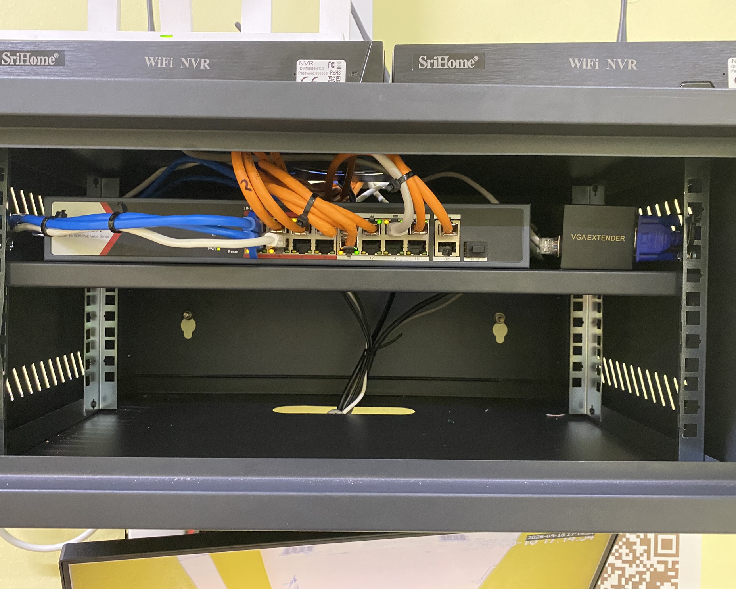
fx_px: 610
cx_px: 344
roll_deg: -1.7
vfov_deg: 51.5
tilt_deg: +1.0
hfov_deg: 62.1
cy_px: 292
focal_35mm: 28
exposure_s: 1/33
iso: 500
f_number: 1.8
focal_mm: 4.25
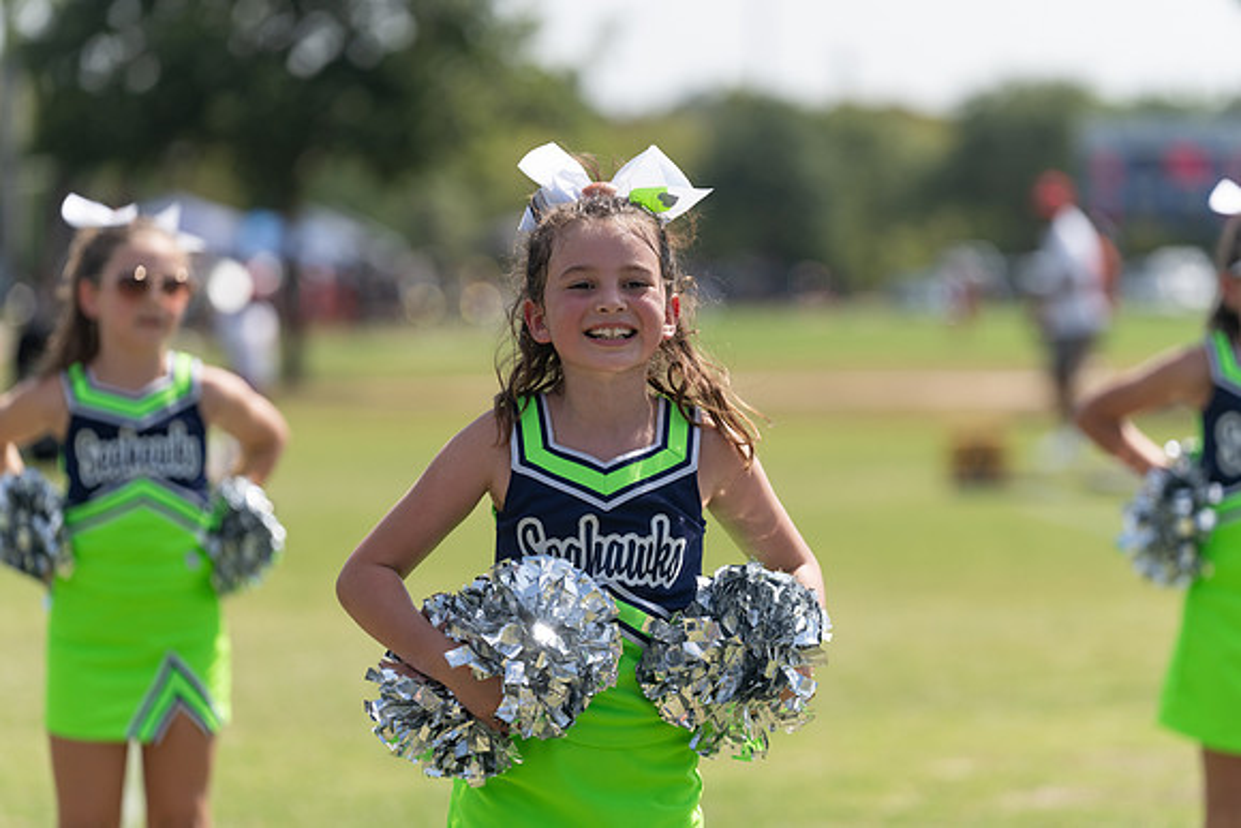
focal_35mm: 200
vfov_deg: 6.9
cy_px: 414
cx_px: 620
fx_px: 6896
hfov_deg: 10.3
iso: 160
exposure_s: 1/1600
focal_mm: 200
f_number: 4
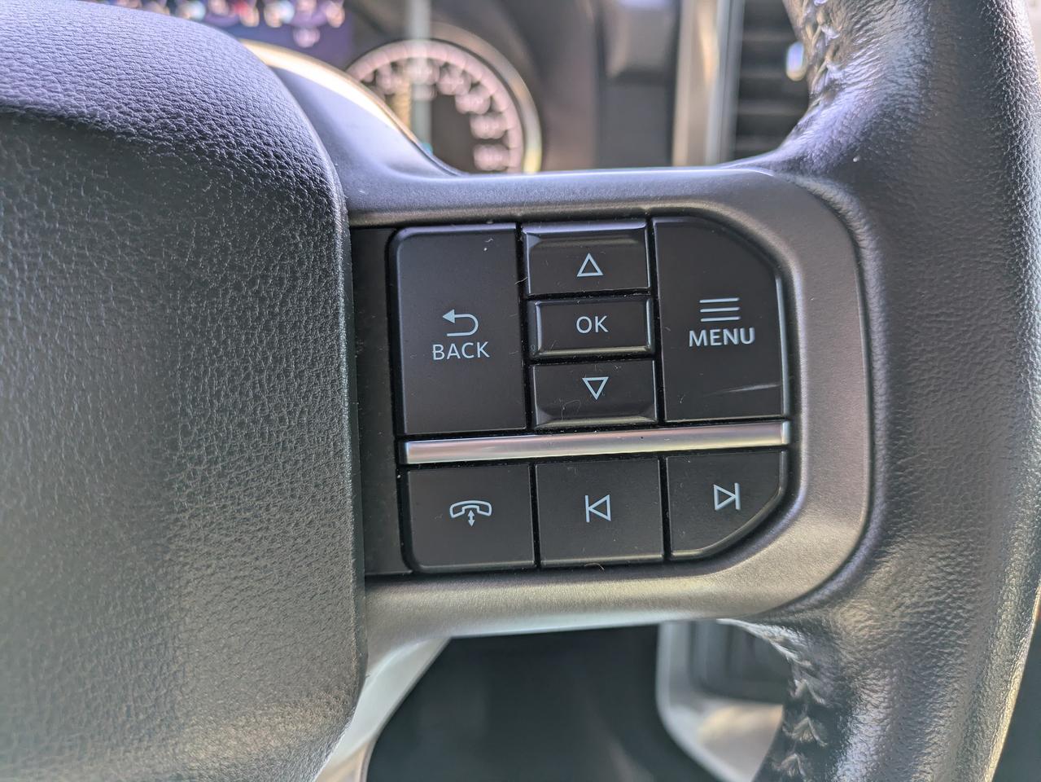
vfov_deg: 54.9
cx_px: 520
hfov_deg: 69.4
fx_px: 752
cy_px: 391
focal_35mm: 25
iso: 82
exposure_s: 1/100
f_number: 1.89
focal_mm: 5.43
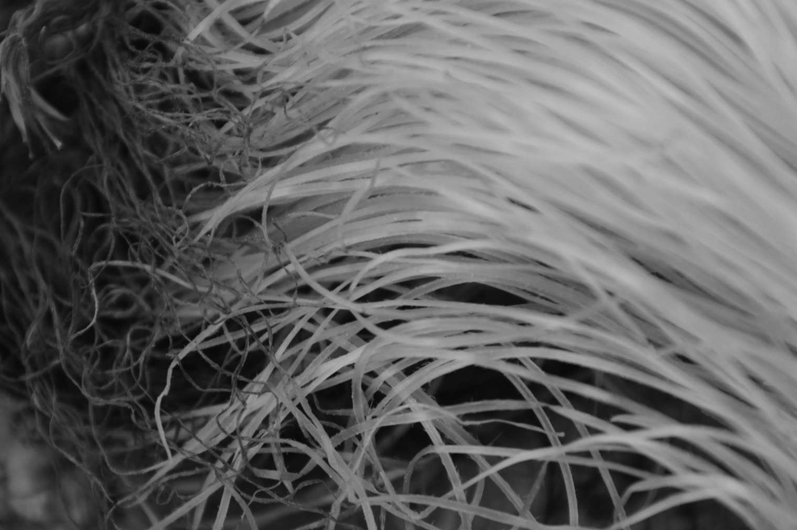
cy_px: 224
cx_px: 378
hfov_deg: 5.8
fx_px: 7824
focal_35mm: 354
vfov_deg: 3.9
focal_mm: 175
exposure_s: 1/60
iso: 140
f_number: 6.3
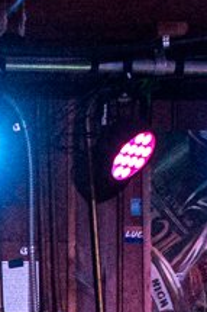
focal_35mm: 188
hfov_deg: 7.0
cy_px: 581
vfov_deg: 10.3
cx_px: -208
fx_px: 1624
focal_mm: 24
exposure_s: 1/125
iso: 3200
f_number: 3.2
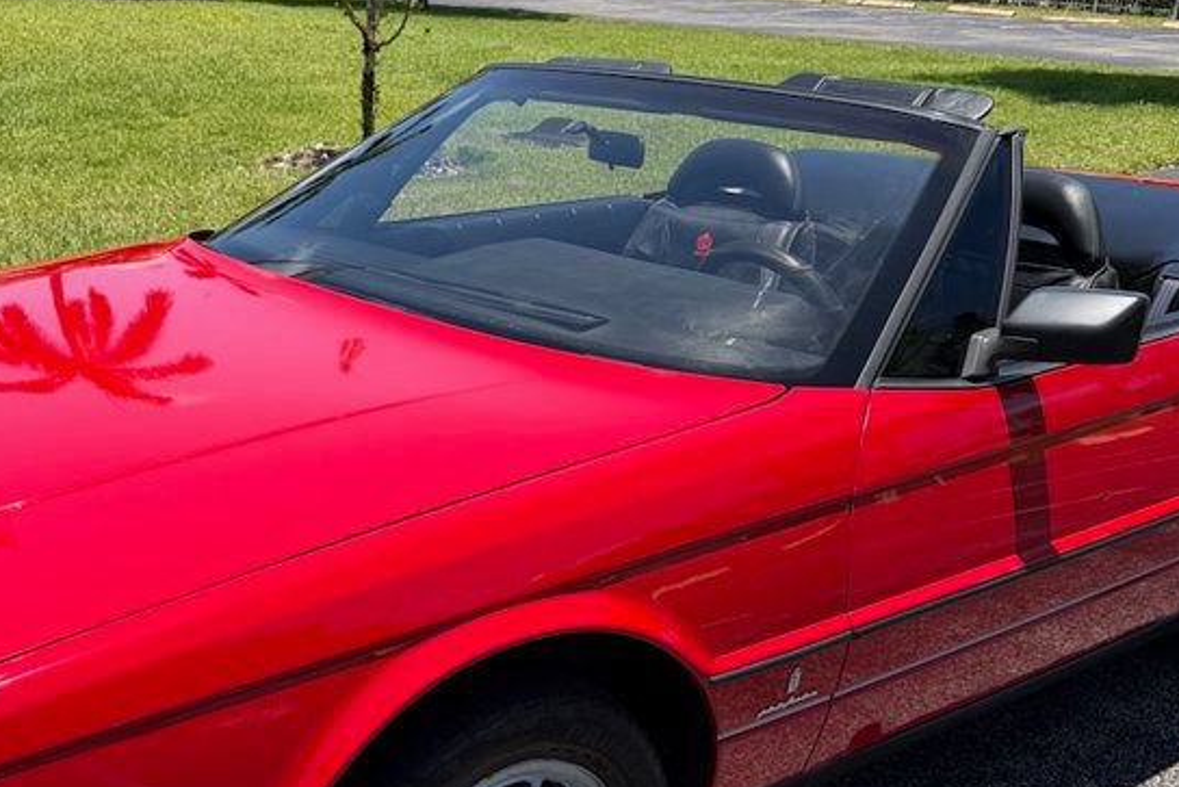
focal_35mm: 47
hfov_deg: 41.7
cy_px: 555
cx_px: 472
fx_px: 1540
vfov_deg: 28.4
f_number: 1.78
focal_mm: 6.76
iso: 80
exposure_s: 1/2445
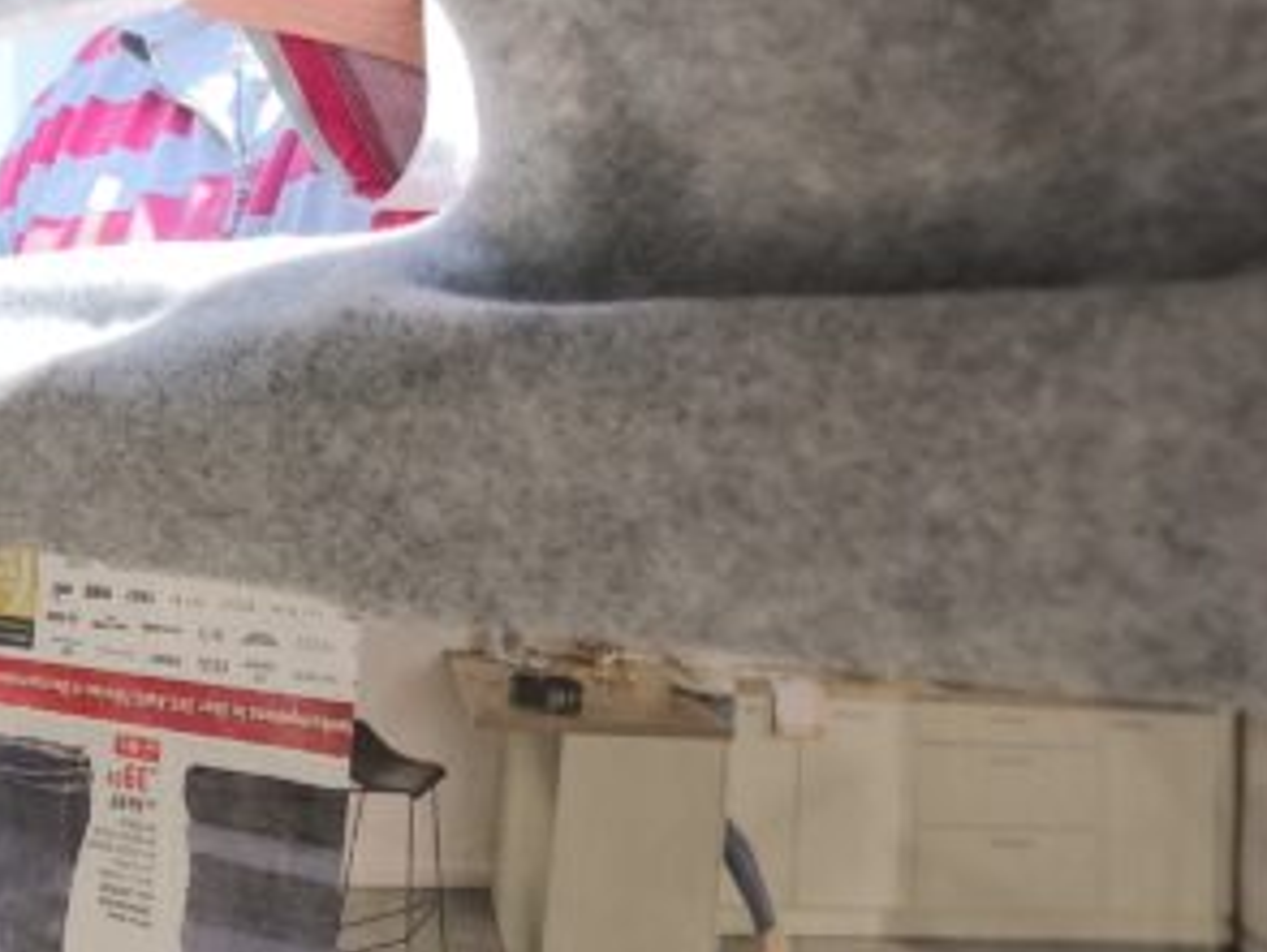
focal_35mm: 80
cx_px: -595
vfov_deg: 18.4
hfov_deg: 21.0
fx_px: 2931
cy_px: 267
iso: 50
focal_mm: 6.57
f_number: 1.6
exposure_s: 1/356
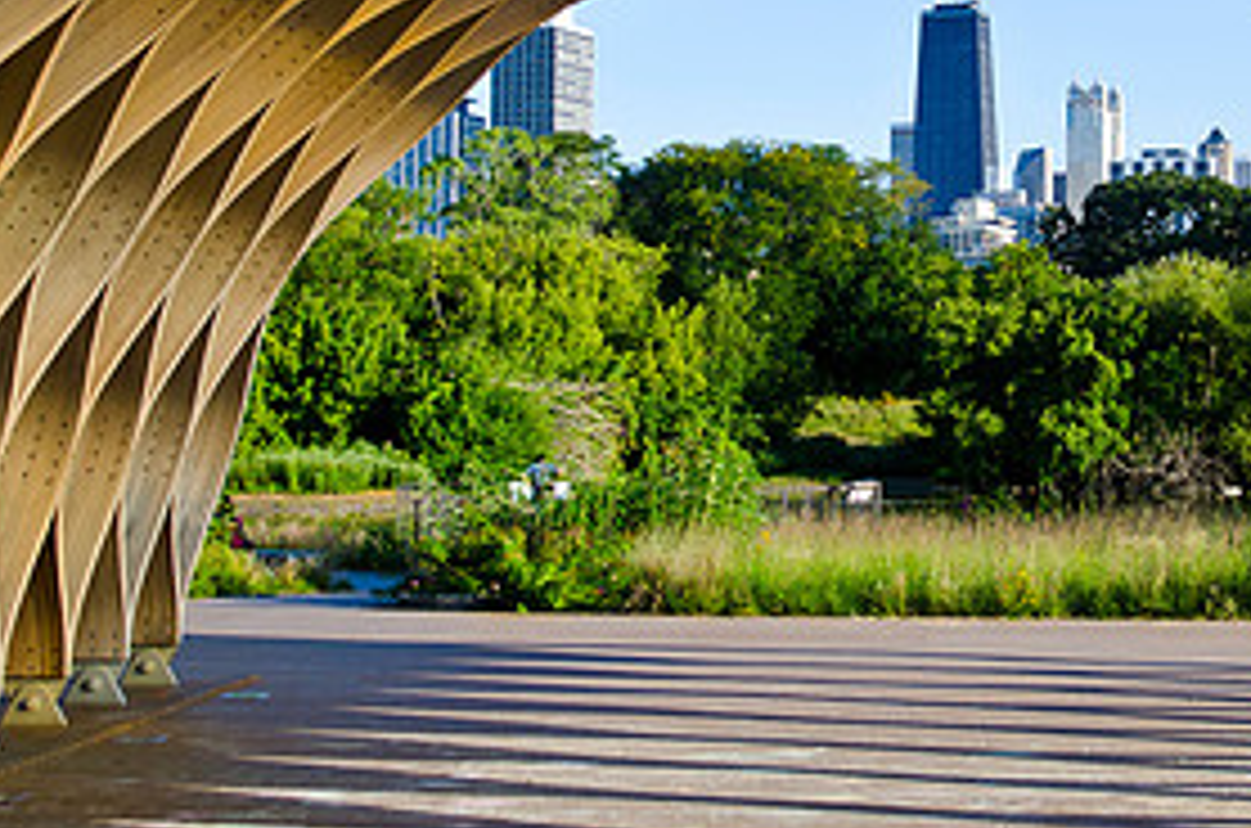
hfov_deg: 26.7
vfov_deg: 17.8
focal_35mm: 75
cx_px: 932
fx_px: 2600
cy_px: 99
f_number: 2.8
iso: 100
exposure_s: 1/800
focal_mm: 24
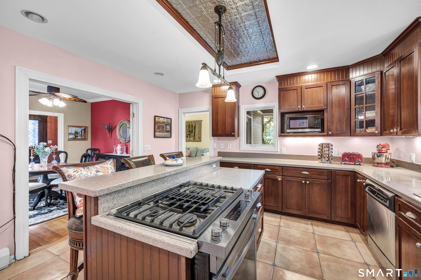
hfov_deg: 104.3
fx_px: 164
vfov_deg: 81.1
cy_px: 140
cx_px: 210
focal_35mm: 14
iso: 320
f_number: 7.1
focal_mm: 14
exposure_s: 1/5
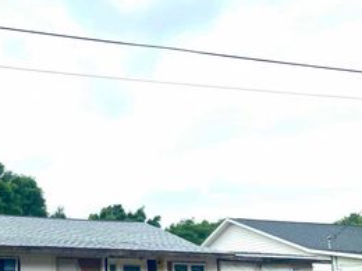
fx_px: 523
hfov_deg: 36.7
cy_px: 209
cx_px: 65
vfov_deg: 28.6
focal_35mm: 50
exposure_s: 1/2183
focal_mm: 4.25
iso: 32
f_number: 1.8
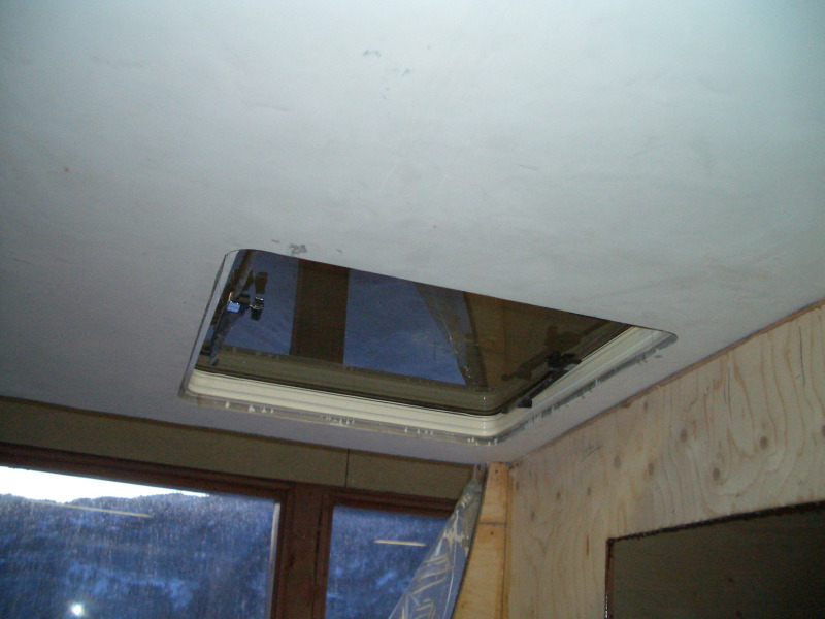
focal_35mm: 35
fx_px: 834
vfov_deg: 40.7
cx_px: 412
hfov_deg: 52.6
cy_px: 310
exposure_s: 1/60
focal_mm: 5.8
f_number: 2.6
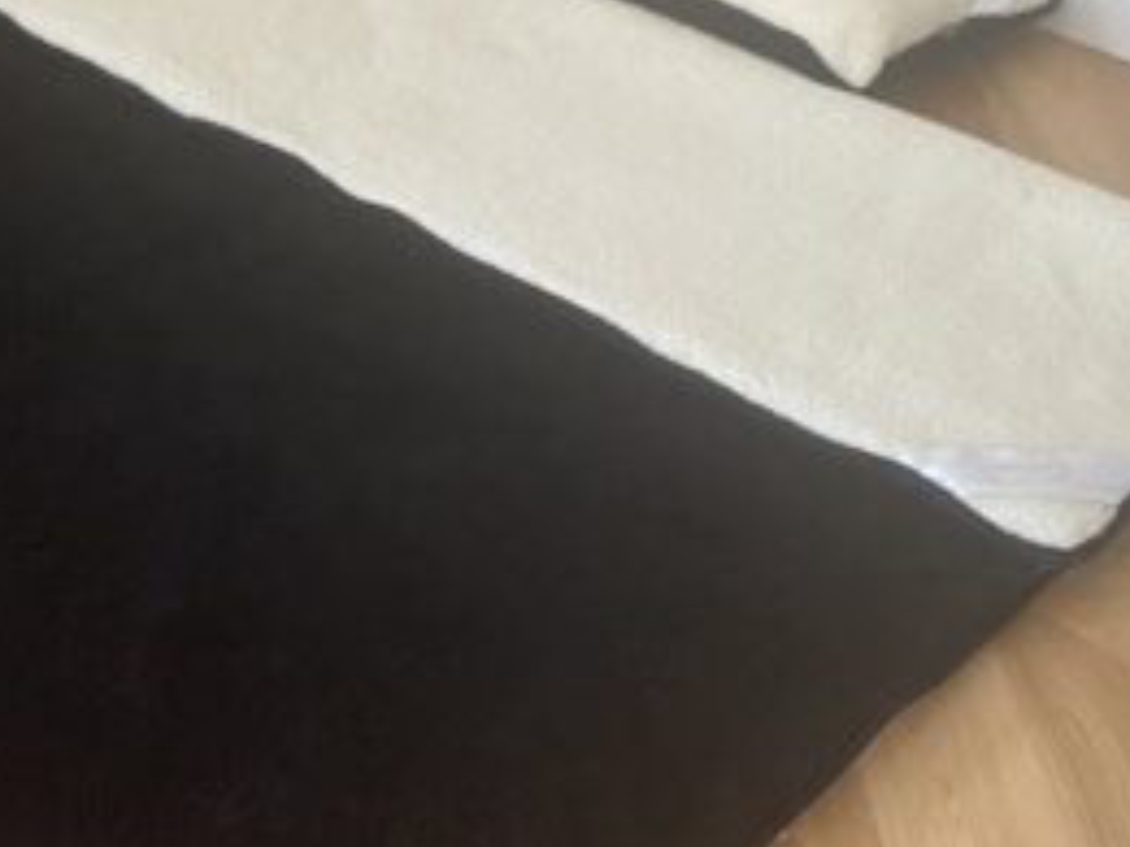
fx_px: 1959
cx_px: 26
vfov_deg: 24.4
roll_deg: +2.9
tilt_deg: -42.7
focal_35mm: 60
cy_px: 473
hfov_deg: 30.2
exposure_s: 1/54
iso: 500
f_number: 1.8
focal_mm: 4.25
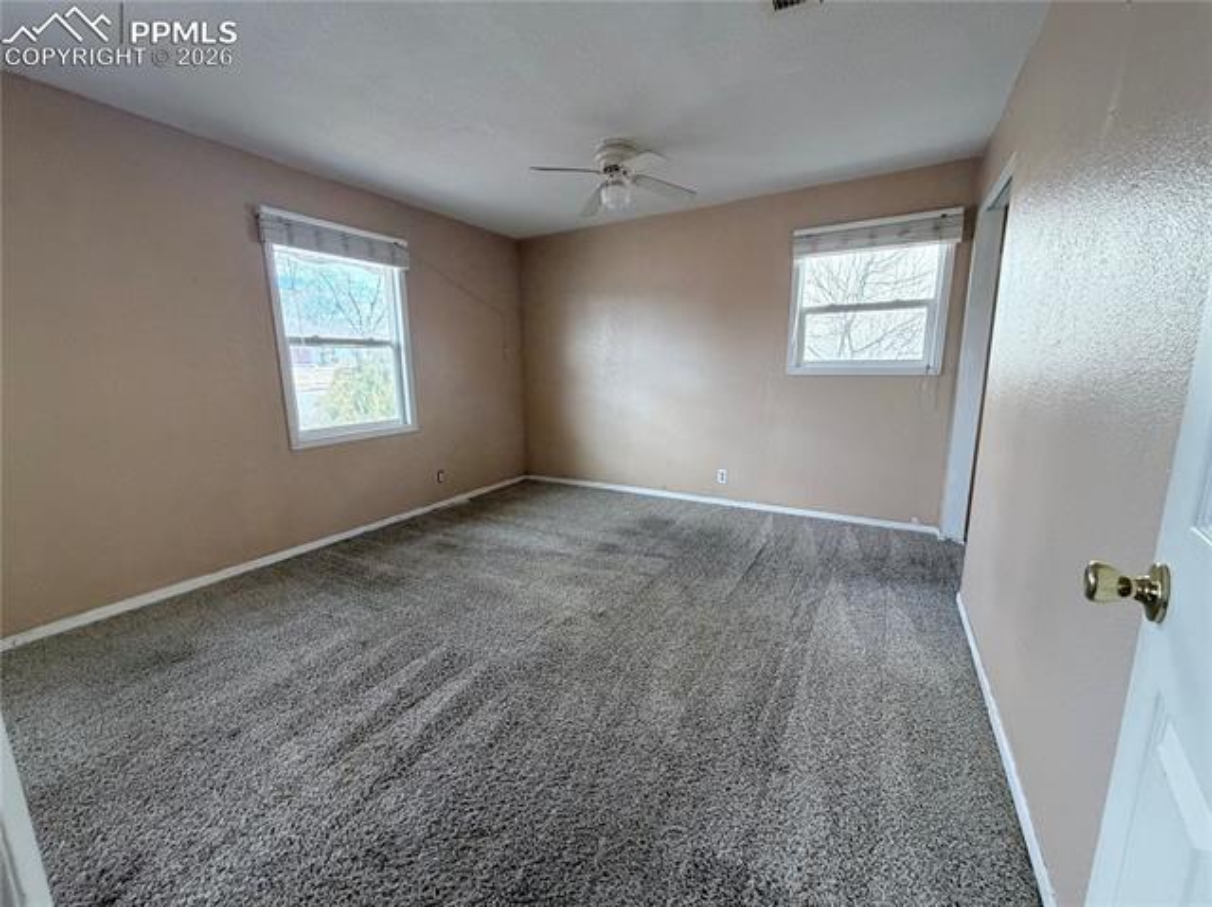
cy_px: 454
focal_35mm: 14
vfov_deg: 85.6
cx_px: 606
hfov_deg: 102.1
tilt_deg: -10.2
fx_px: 490
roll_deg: +1.3
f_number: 2.2
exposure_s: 1/121
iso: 320
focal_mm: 2.22
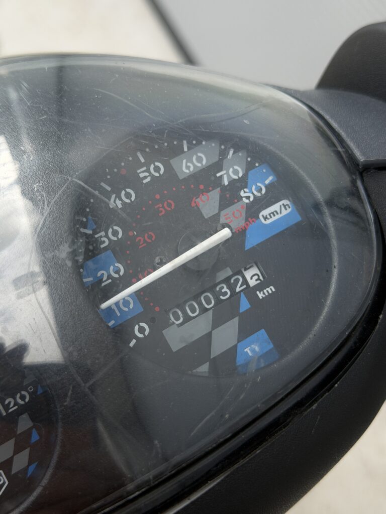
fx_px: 714
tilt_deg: -54.4
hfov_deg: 30.3
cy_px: 257
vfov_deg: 39.7
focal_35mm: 48
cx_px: 193
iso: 64
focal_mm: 6.76
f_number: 1.78
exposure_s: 1/1353
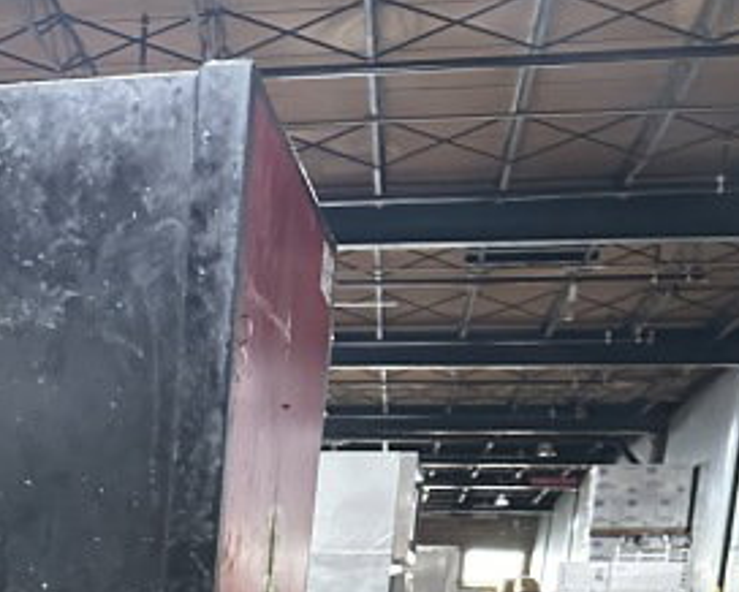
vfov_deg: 17.8
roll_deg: -2.7
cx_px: -46
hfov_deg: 25.4
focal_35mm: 70
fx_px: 1532
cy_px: 1052
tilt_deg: -10.1
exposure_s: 1/47
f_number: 1.78
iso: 1000
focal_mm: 6.86
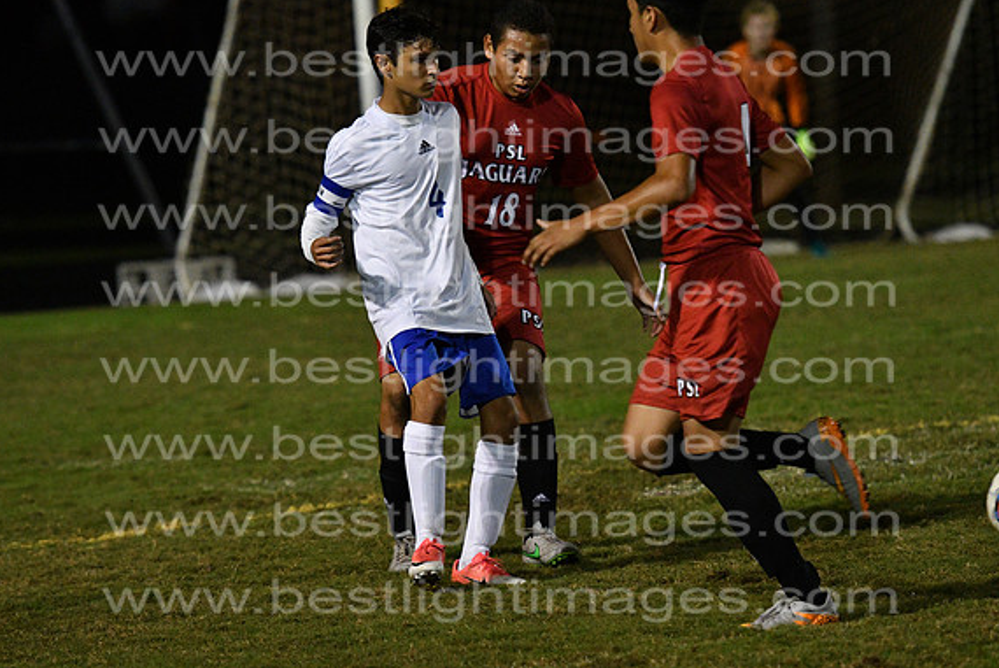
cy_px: 332
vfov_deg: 5.6
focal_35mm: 244
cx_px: 501
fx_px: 6776
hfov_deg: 8.4
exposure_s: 1/1000
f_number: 4
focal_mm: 160
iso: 6400
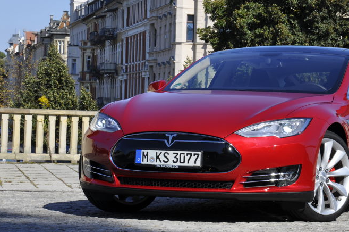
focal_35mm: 145
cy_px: 112
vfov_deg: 9.4
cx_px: 252
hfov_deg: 14.1
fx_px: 1404
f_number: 10
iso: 200
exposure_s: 1/400
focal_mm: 62
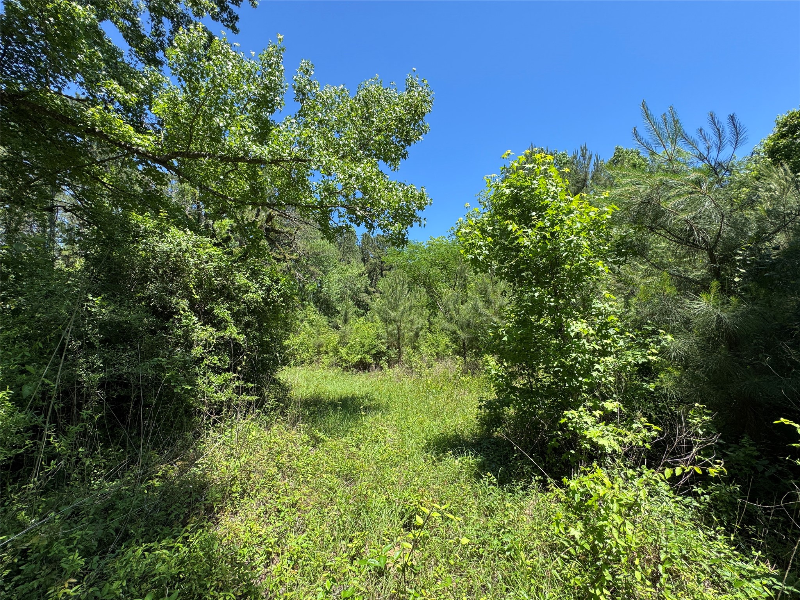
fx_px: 324
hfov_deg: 102.1
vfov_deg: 85.7
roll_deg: +2.2
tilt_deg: +6.5
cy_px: 300
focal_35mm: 14
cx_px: 400
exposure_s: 1/636
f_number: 2.2
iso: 40
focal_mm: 2.22
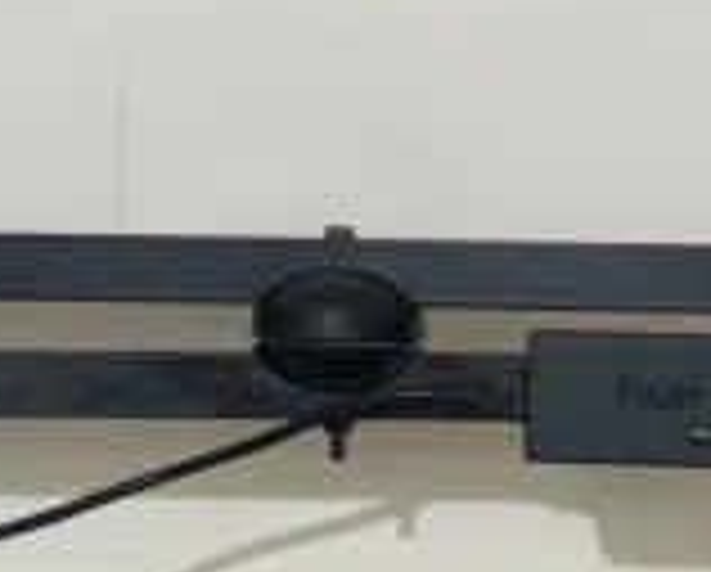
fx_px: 4322
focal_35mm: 205
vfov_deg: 7.4
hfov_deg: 9.4
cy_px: 878
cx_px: 216
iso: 400
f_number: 2.4
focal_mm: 6
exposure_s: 1/60
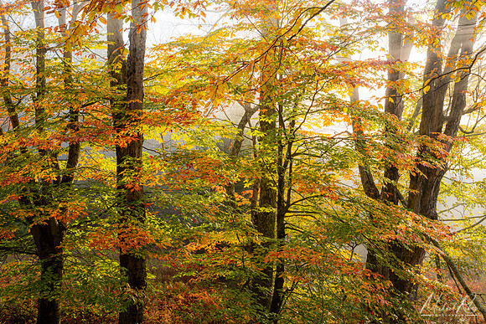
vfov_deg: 27.0
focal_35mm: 50
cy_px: 162
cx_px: 243
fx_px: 675
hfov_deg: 39.6
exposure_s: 1/15
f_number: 11
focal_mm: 50
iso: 64
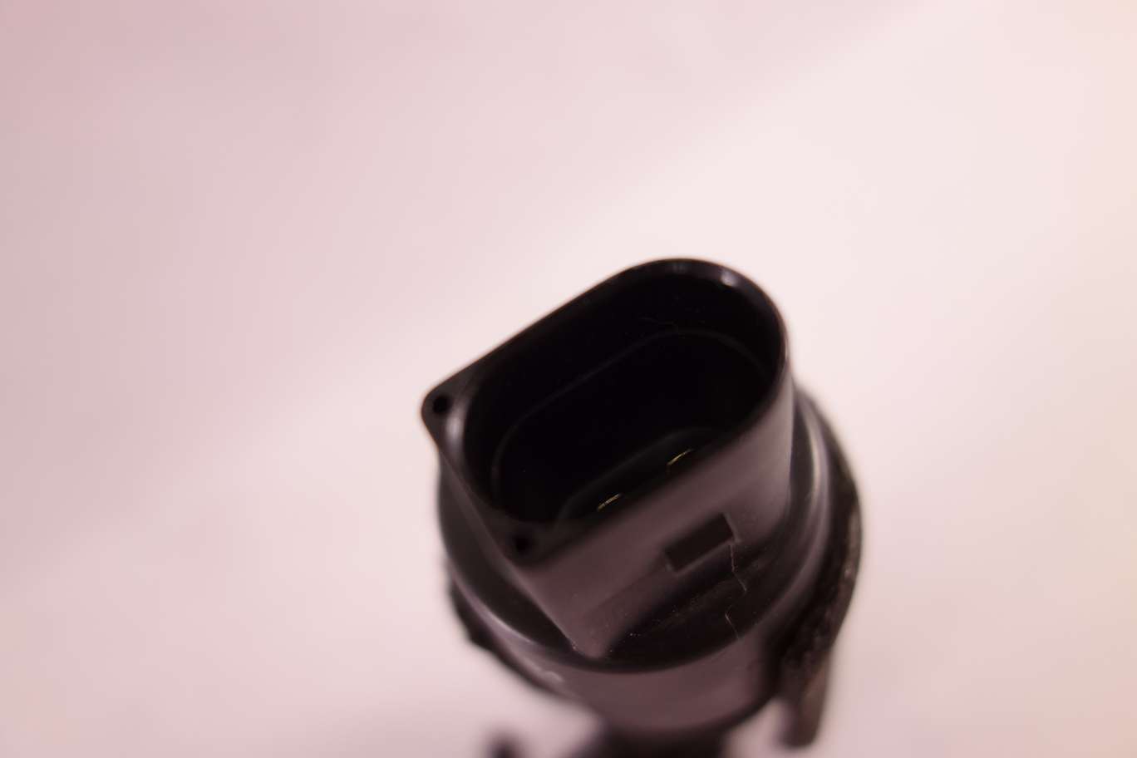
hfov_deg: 65.5
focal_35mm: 28
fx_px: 884
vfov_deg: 46.4
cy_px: 379
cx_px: 568
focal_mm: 10.4
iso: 200
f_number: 2.2
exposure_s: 1/100
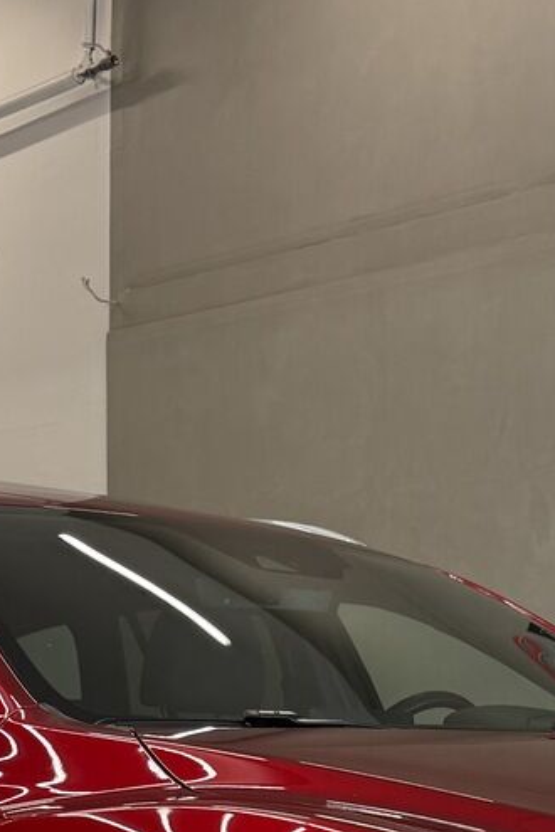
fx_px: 1989
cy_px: 1014
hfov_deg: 15.7
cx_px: 497
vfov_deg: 21.8
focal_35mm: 86
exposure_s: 1/100
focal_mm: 6.76
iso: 64
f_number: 1.78
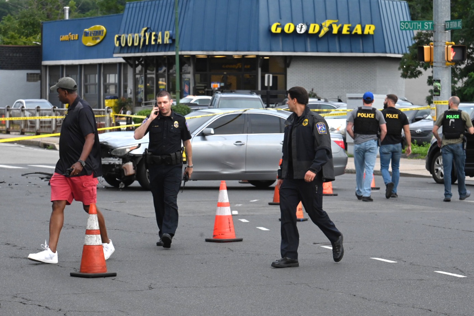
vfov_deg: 10.2
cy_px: 158
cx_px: 237
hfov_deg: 15.2
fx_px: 1777
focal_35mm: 135
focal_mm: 135
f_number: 9
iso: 2500
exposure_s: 1/667
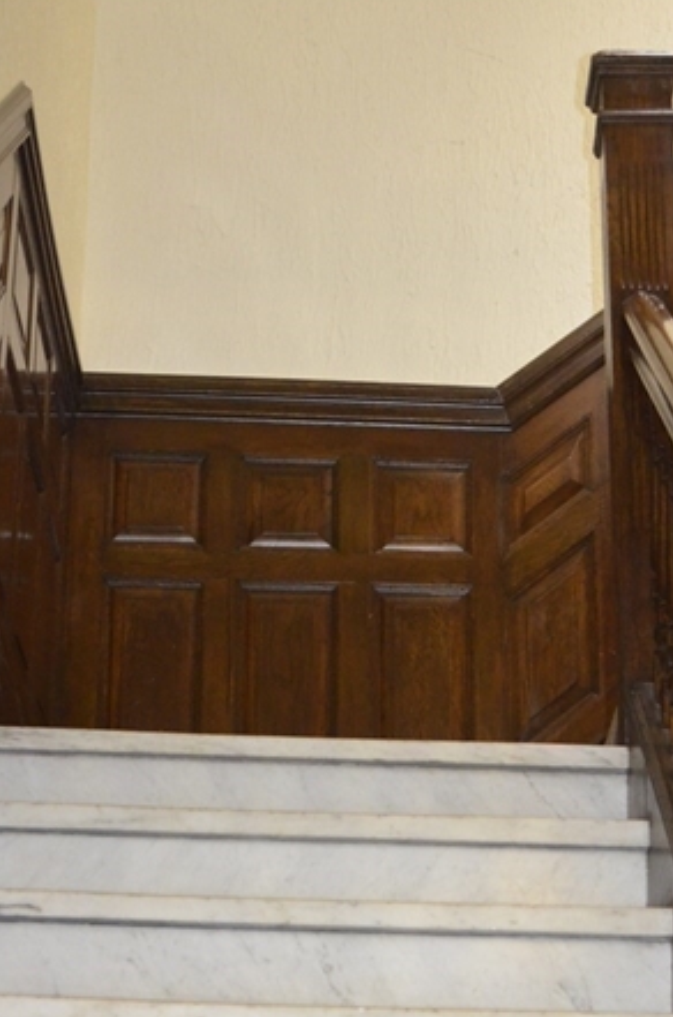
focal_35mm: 94
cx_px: 429
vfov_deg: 21.6
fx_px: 2648
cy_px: 671
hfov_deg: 14.5
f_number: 5
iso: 3200
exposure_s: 1/60
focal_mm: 36
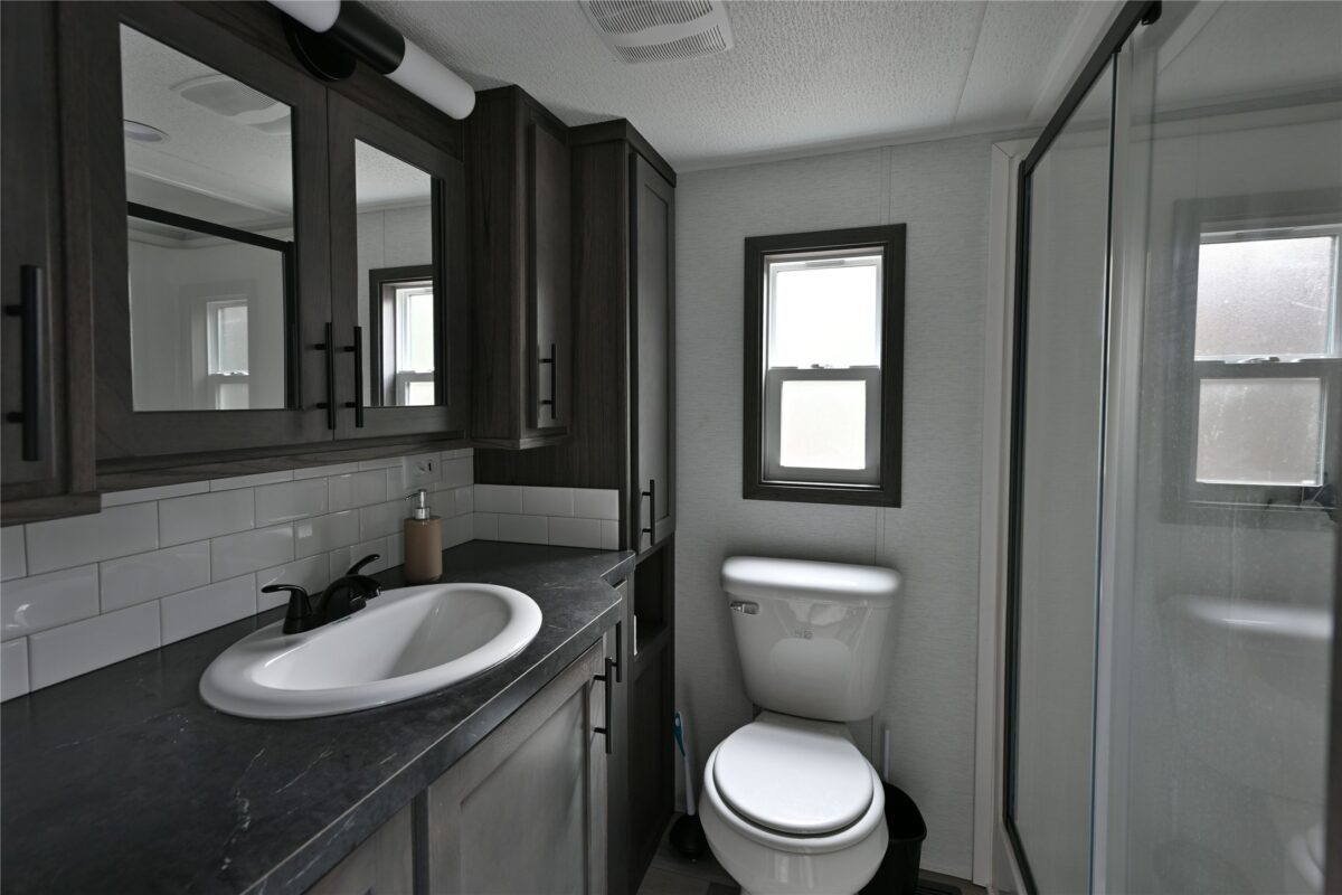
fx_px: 596
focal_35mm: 16
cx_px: 671
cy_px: 448
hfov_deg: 96.7
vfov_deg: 73.7
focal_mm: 16
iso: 200
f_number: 5.6
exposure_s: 1/6
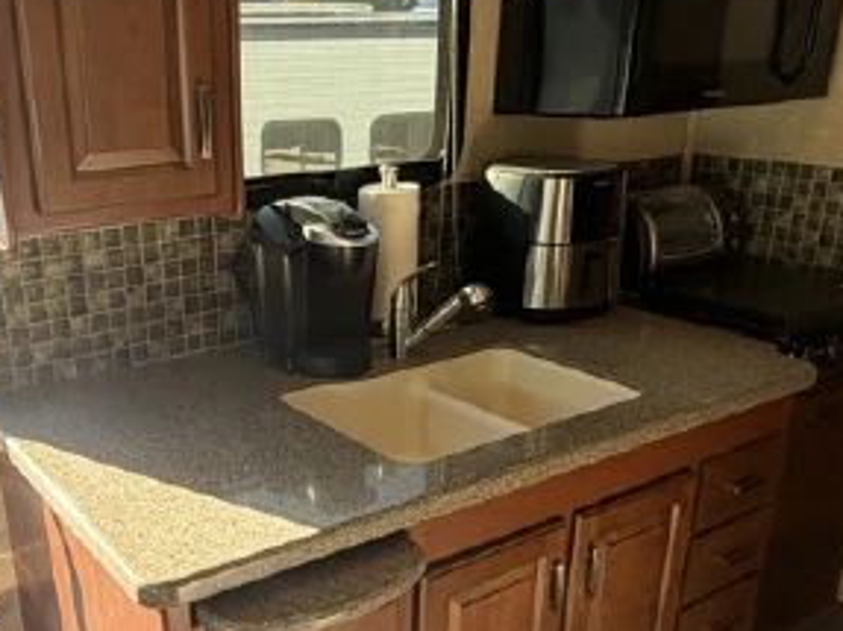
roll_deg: +1.1
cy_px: 417
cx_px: 288
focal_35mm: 39
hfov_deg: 47.2
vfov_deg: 36.4
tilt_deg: -18.6
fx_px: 949
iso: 80
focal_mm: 2.22
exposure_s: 1/121
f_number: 2.2
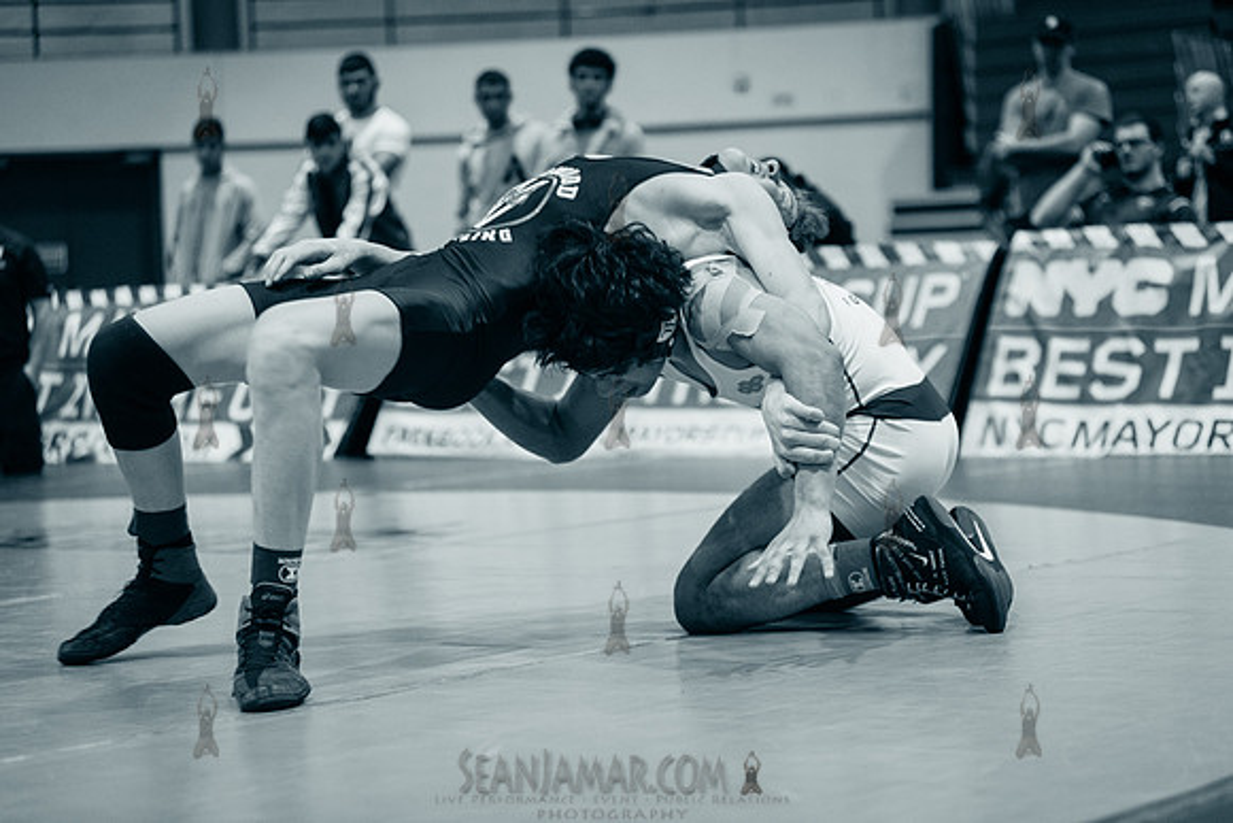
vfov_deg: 17.1
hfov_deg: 25.4
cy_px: 412
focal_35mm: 80
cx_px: 616
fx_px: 2741
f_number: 2.8
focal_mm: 80
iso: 4000
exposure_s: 1/320
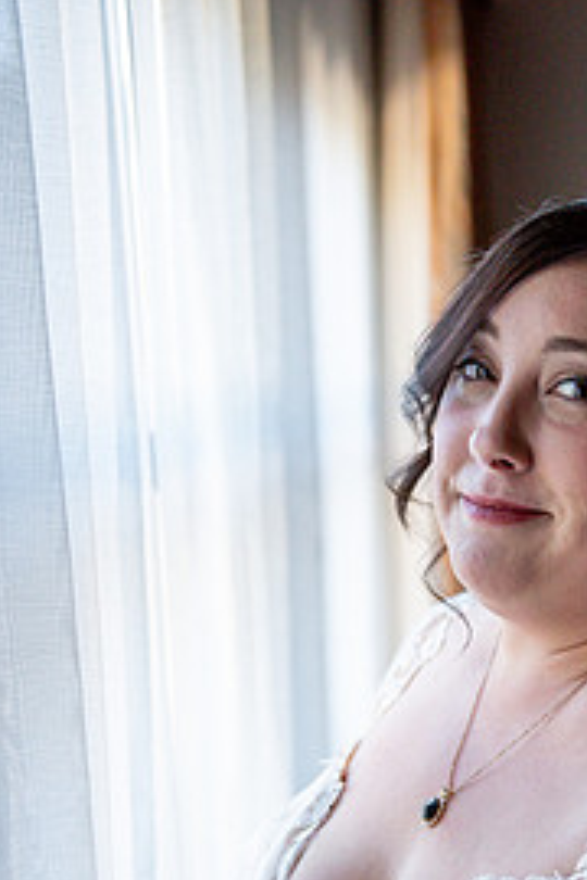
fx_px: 1712
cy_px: 587
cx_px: 457
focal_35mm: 70
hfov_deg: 19.3
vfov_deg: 28.7
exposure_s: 1/800
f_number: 2.8
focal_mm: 42
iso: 1600
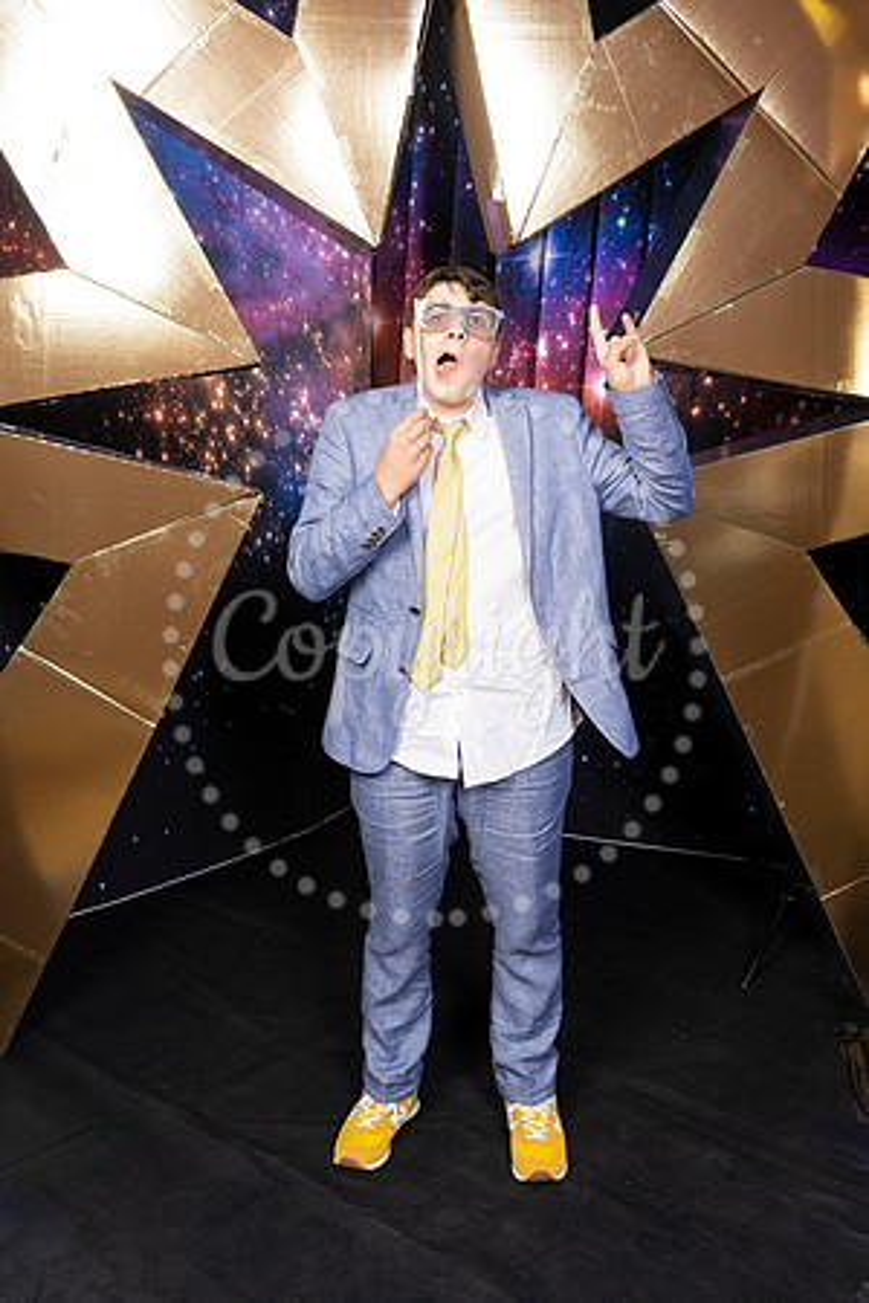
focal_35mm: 34
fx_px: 1231
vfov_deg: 55.8
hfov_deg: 38.9
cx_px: 434
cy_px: 652
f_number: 8
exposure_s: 1/125
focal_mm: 34
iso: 320
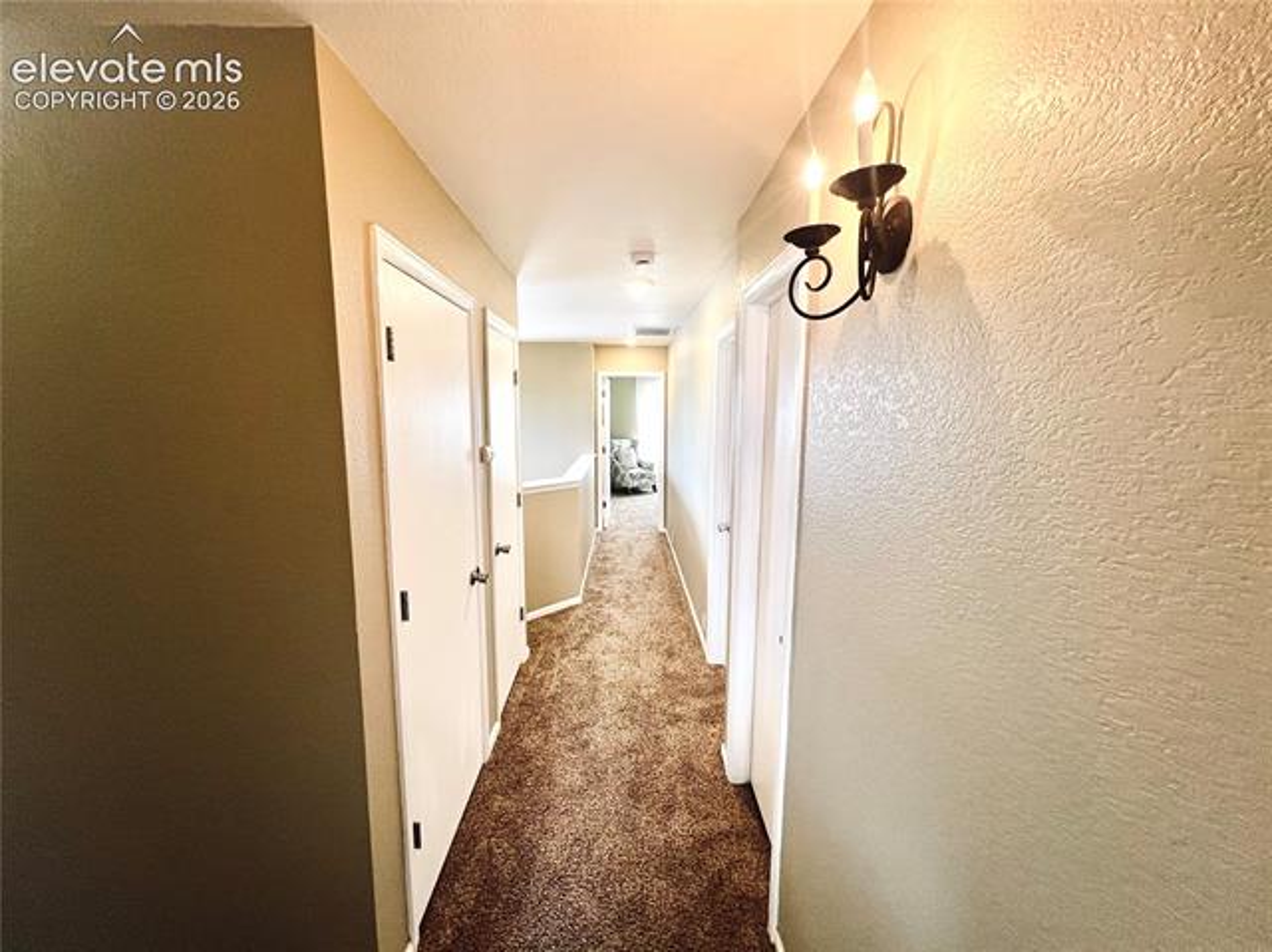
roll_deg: -0.2
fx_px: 477
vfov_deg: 89.8
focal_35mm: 13
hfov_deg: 106.2
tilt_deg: -8.1
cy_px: 476
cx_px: 636
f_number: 1.8
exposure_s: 1/120
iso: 200
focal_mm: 1.57
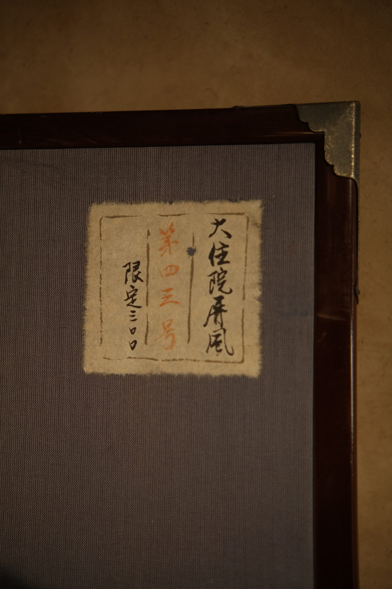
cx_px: 196
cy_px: 294
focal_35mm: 50
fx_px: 816
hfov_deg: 27.0
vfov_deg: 39.6
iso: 200
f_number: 1.4
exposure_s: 1/125
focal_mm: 33
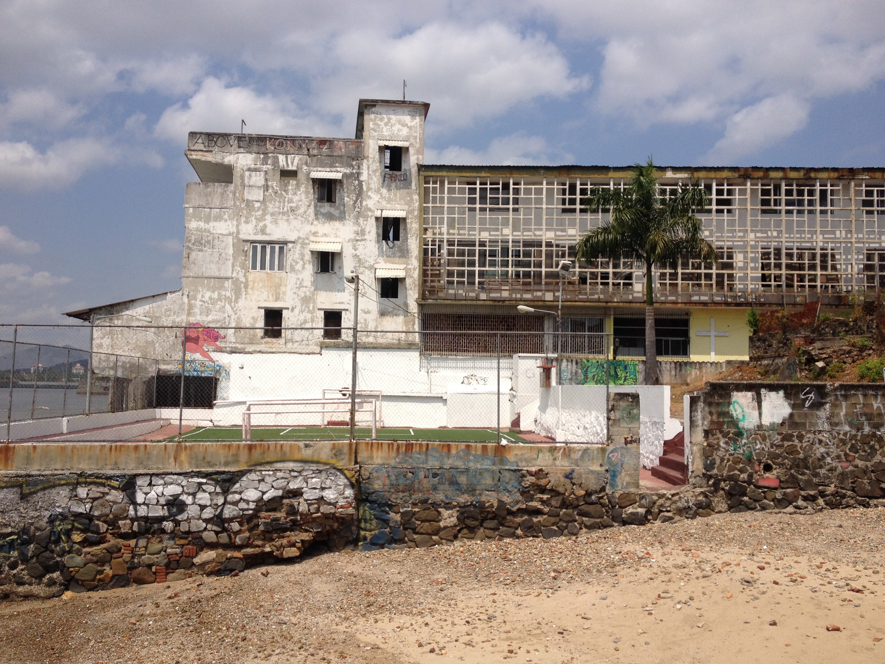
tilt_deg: +0.2
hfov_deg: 52.6
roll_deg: -0.8
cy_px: 332
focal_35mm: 35
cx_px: 442
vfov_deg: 40.7
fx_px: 895
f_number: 2.4
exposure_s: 1/3690
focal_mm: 4.28
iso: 50
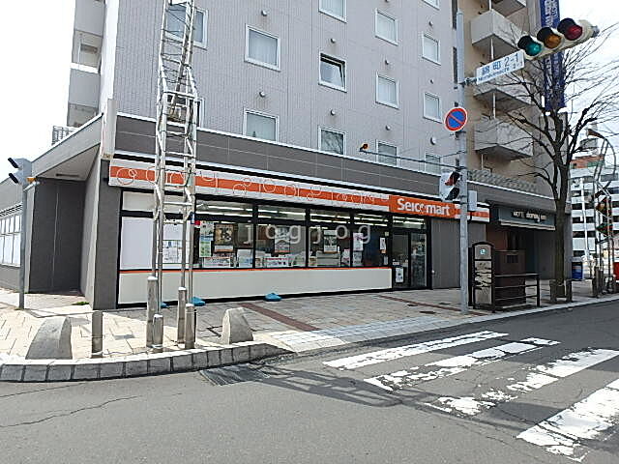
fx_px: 376
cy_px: 232
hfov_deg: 79.0
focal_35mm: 21
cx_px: 310
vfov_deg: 63.4
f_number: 3.5
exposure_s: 1/640
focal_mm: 3.7
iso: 125
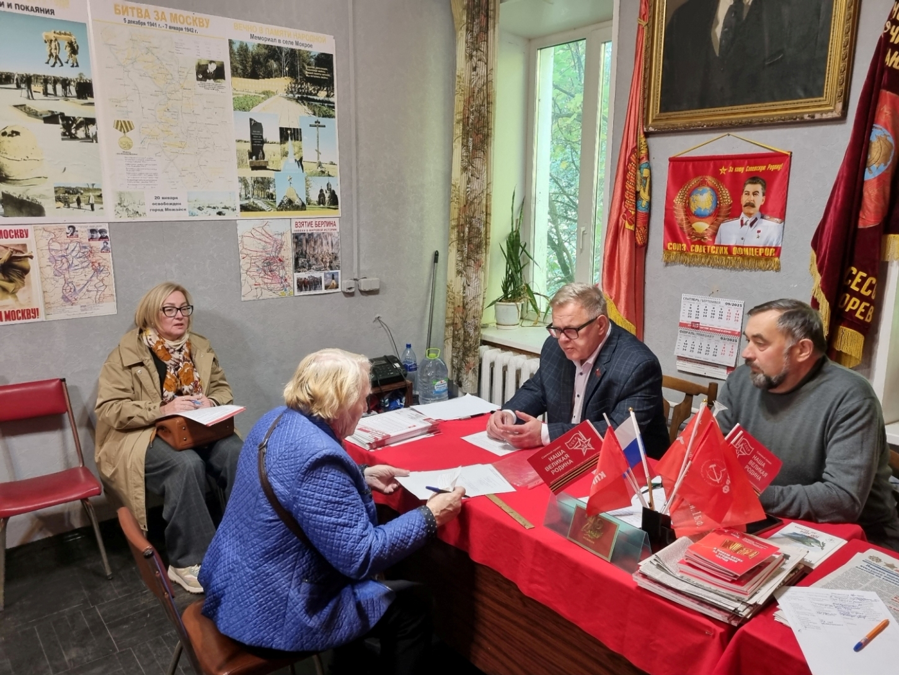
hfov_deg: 67.3
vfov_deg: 53.1
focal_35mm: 26
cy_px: 338
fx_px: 675
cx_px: 450
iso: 320
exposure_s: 1/50
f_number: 1.8
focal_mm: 5.4
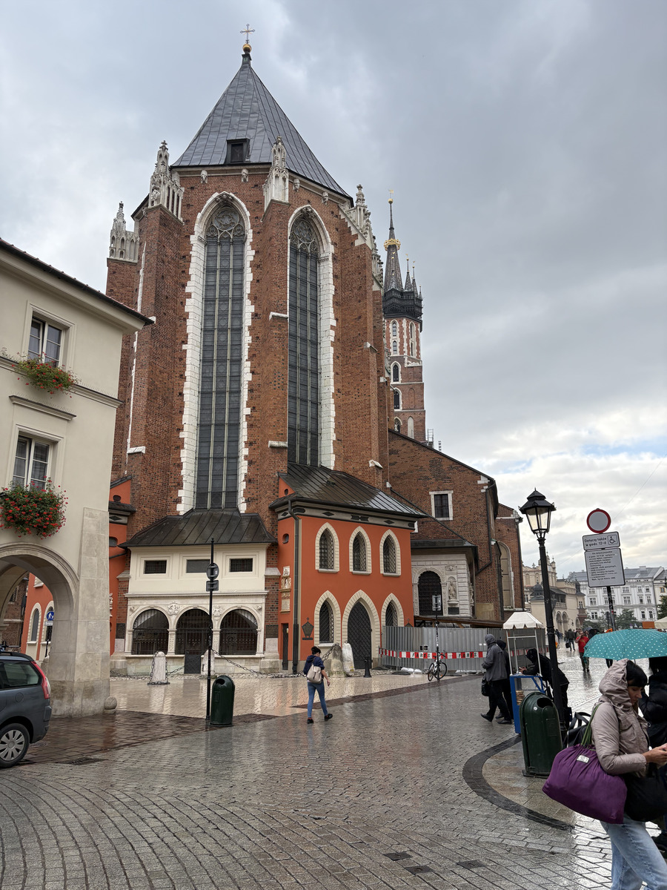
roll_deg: +0.7
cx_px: 334
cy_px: 445
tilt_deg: +16.1
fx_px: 668
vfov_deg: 67.3
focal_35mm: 26
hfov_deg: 53.1
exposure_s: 1/782
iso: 50
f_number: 1.6
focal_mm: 5.96
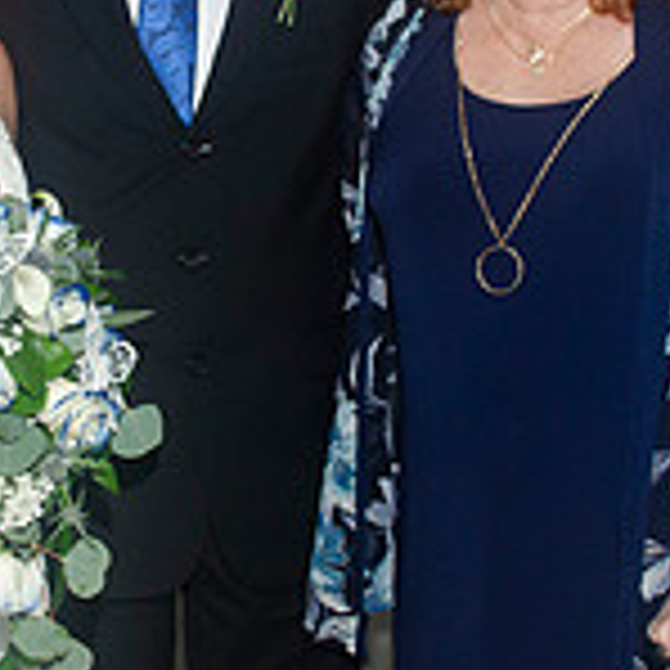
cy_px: 225
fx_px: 2168
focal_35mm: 99
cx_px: 229
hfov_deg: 17.5
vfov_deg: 17.5
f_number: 5.6
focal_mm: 20
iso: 400
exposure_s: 1/125
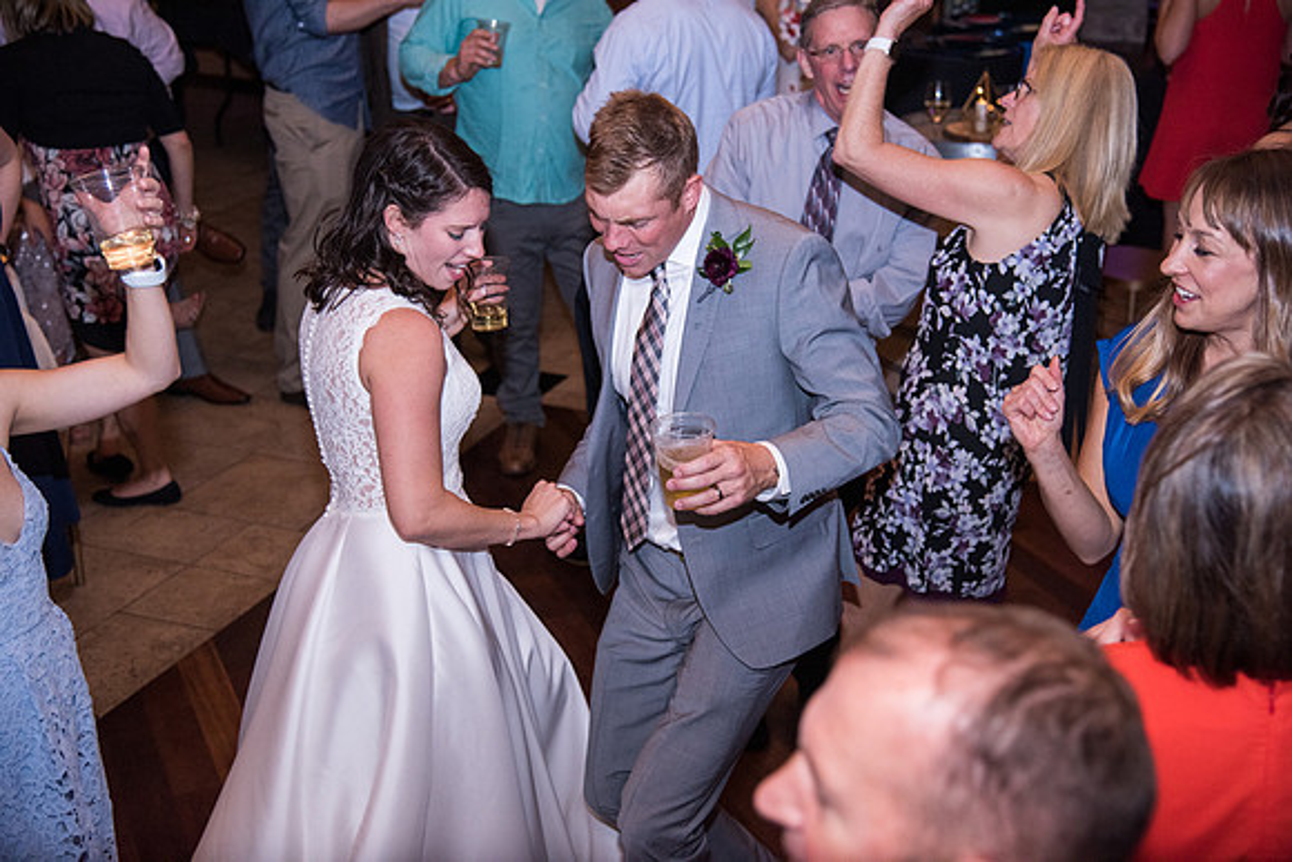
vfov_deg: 26.0
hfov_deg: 38.2
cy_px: 431
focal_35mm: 52
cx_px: 646
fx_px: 1867
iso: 1600
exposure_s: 1/320
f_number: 4
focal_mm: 52
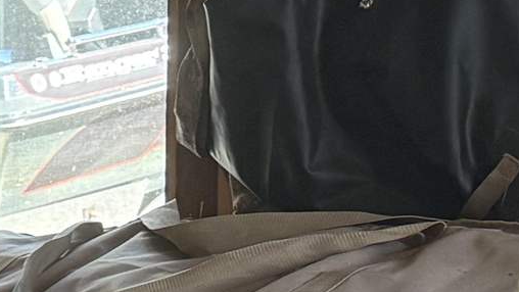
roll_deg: +4.6
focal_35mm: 158
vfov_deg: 7.5
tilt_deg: -10.2
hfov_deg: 10.7
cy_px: 516
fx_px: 2175
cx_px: -881
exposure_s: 1/91
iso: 200
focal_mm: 6.76
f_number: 1.78
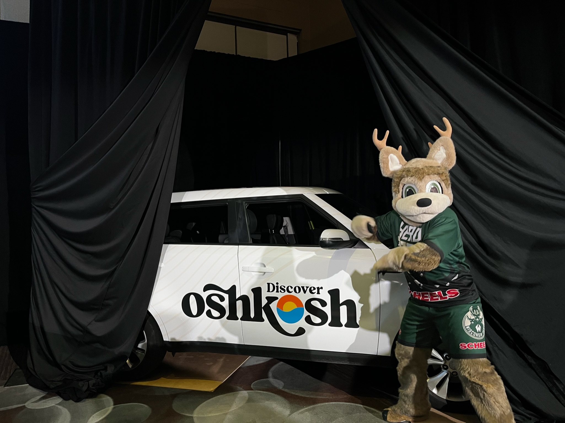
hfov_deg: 67.3
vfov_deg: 53.0
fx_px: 424
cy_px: 212
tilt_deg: -0.1
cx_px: 282
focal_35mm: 26
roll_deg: +2.2
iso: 125
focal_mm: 5.1
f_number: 1.6
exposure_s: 1/60
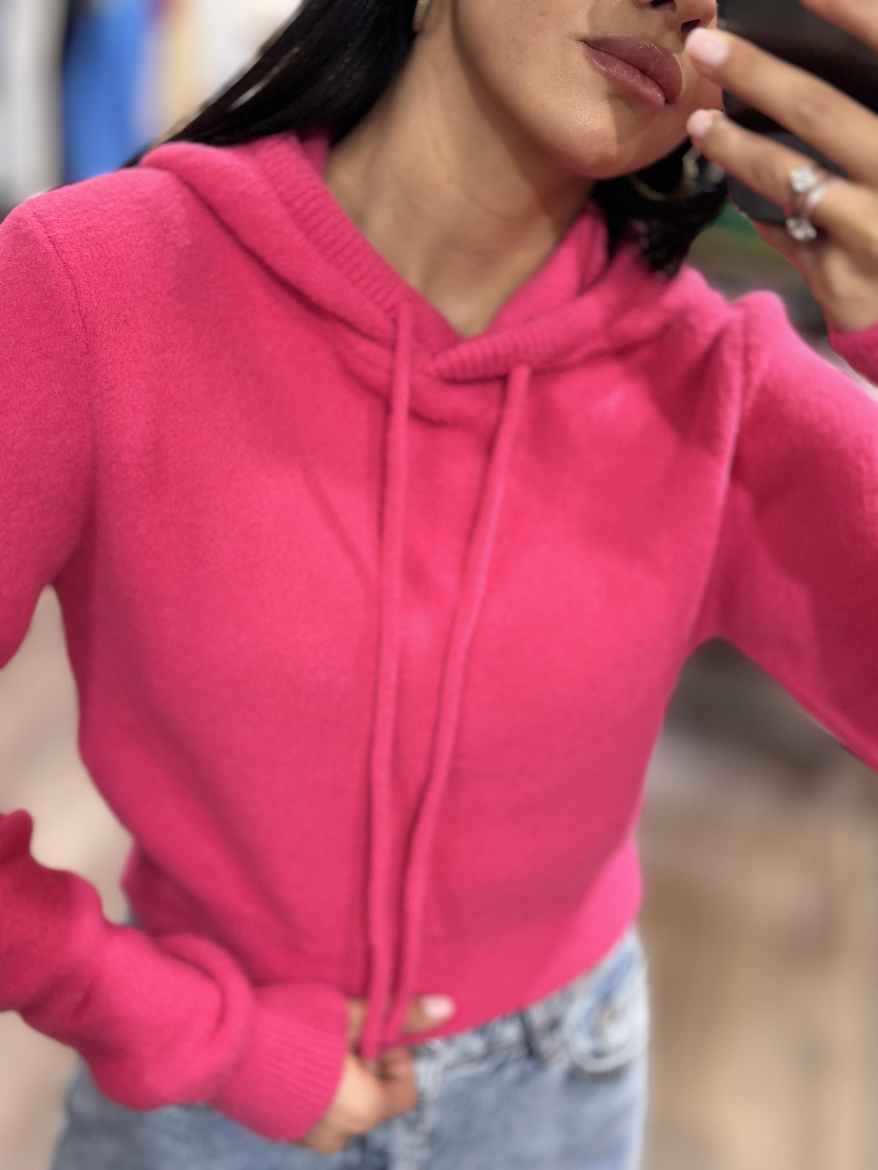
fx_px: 1623
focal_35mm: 48
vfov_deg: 39.7
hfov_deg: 30.3
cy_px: 585
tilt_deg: -23.9
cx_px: 439
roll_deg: -11.6
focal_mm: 6.86
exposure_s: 1/50
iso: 250
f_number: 1.78
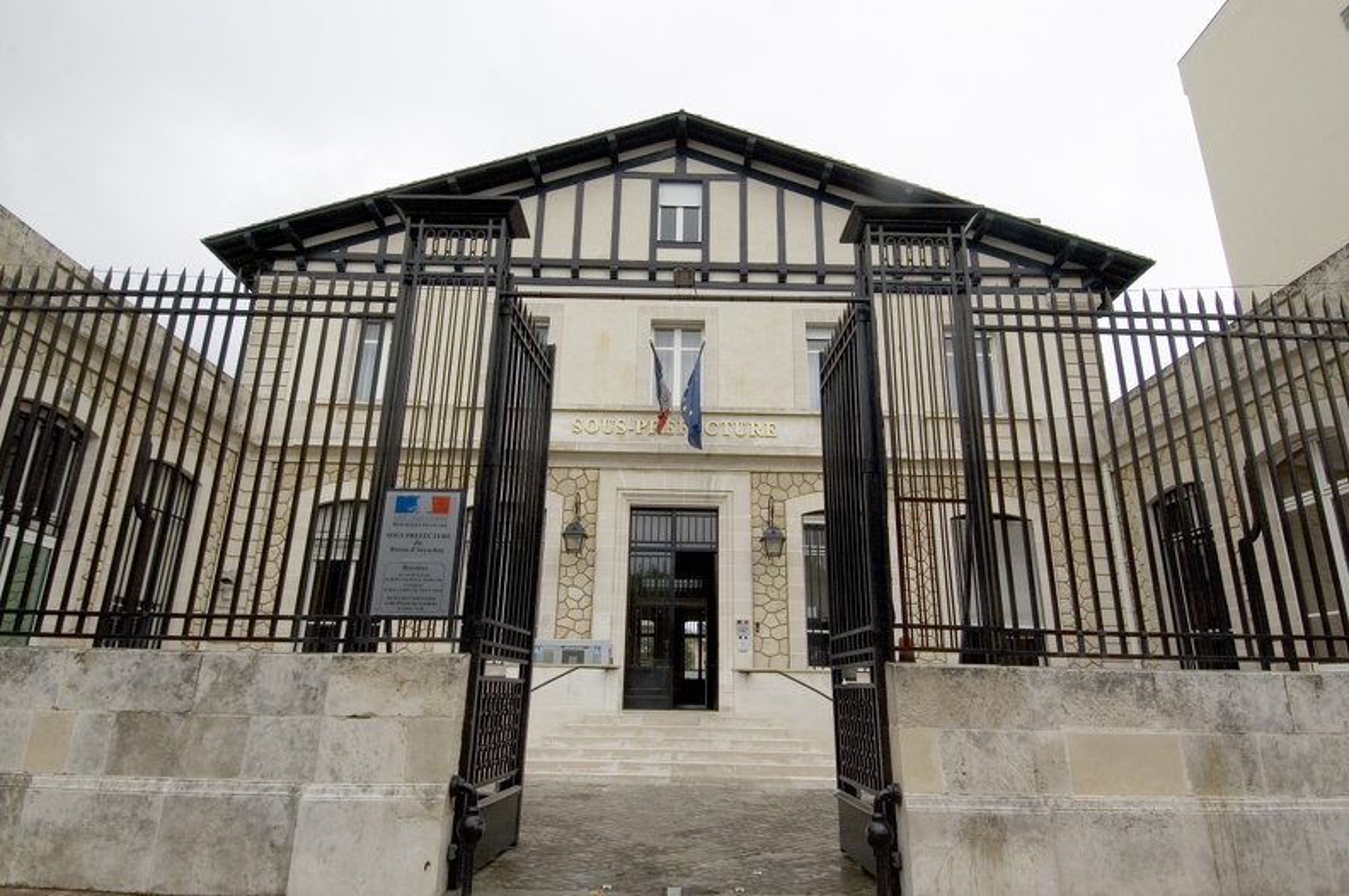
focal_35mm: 20
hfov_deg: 85.5
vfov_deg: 63.1
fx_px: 730
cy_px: 448
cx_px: 674
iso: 200
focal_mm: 13
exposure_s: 1/400
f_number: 9
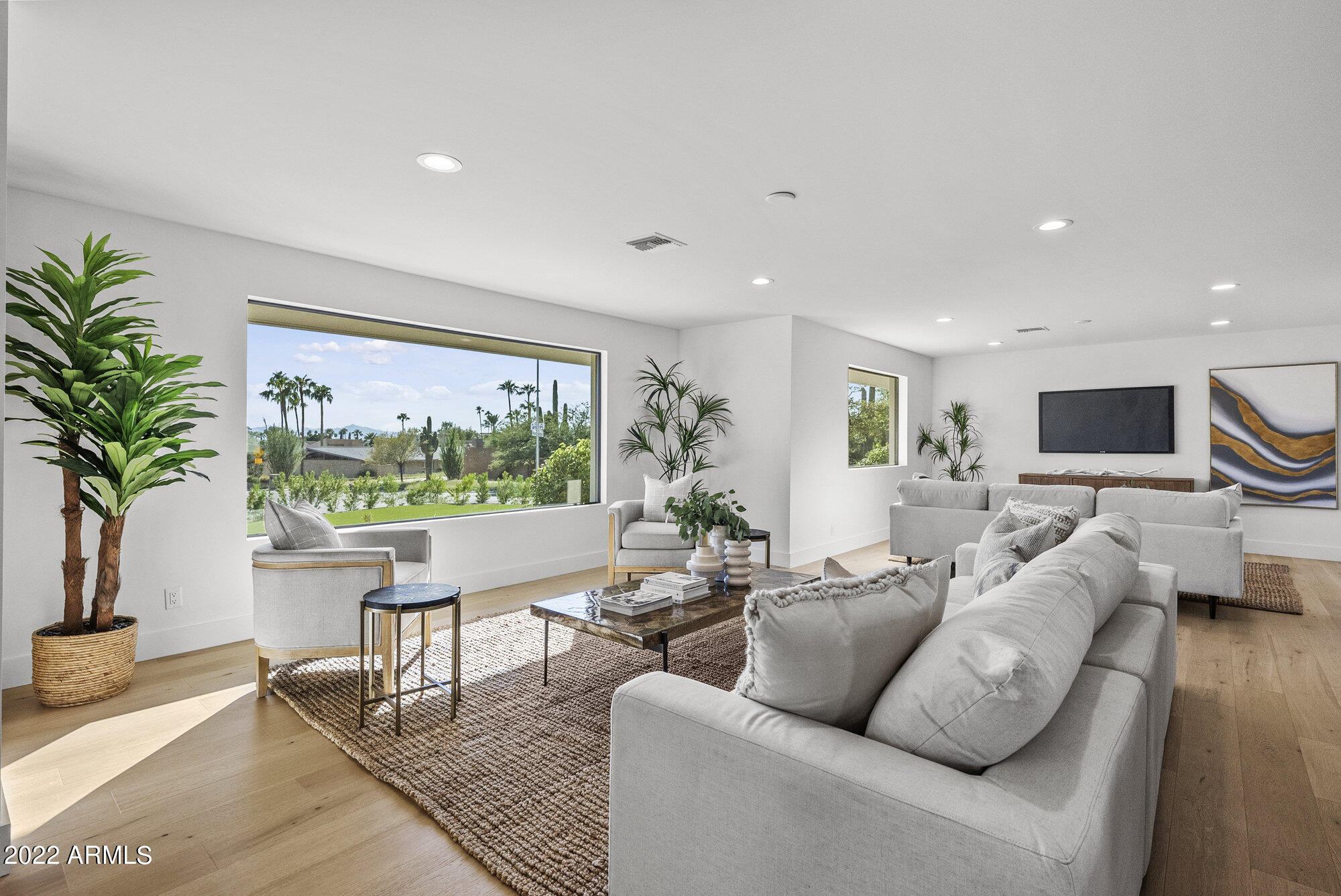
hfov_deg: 96.7
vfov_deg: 73.8
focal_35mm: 16
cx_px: 670
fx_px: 596
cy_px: 448
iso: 2000
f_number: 8
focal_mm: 16
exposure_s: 1/200
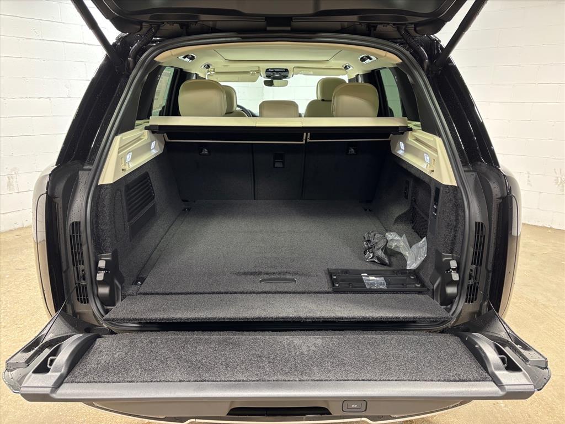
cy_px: 212
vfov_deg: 53.1
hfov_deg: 67.3
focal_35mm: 26
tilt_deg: -15.6
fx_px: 424
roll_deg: -0.6
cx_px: 282
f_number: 1.6
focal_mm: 5.96
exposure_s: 1/60
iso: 160
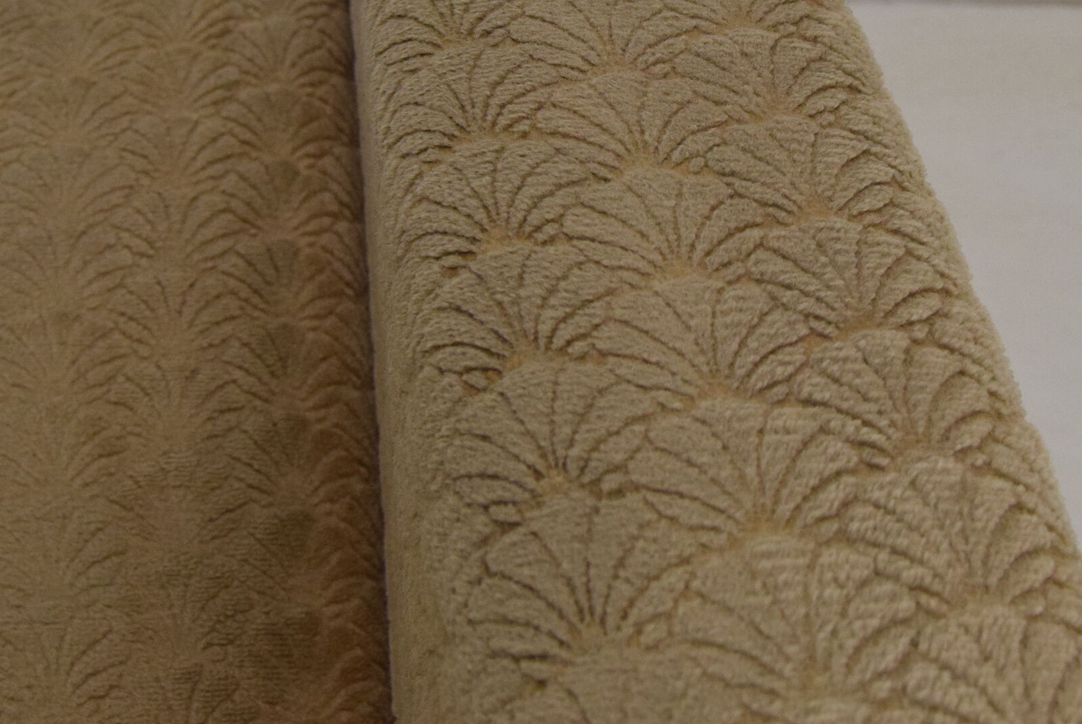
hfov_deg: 30.0
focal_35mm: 67
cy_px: 86
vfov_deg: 20.0
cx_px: 642
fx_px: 2015
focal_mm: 24
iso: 1600
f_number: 8
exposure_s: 1/250
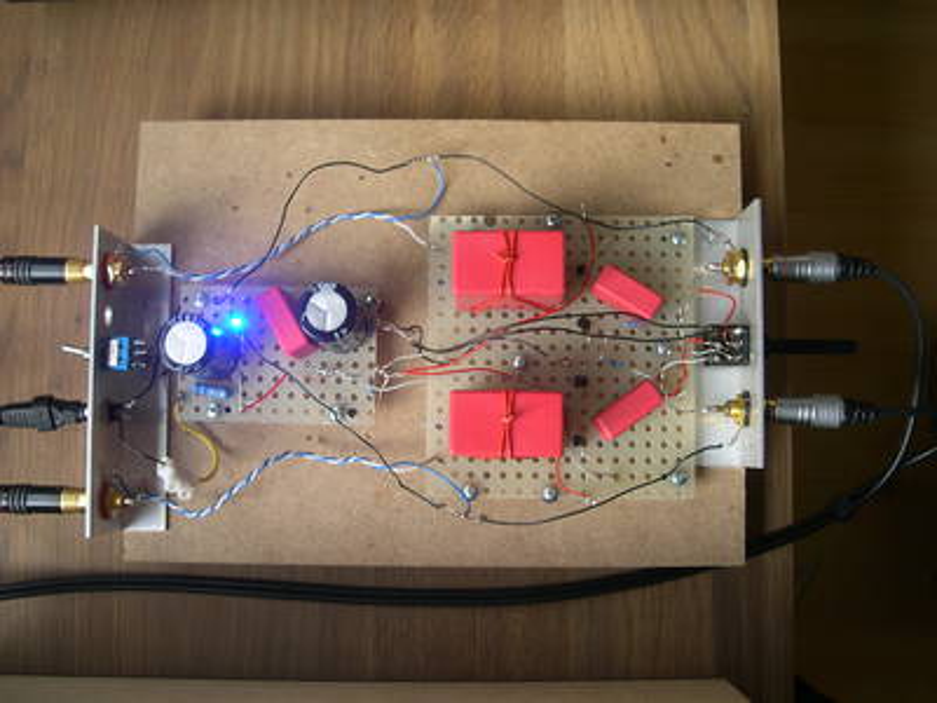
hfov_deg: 49.0
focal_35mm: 38
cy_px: 352
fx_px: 1029
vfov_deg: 37.7
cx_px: 468
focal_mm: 8
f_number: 2.8
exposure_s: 1/34.2
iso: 100
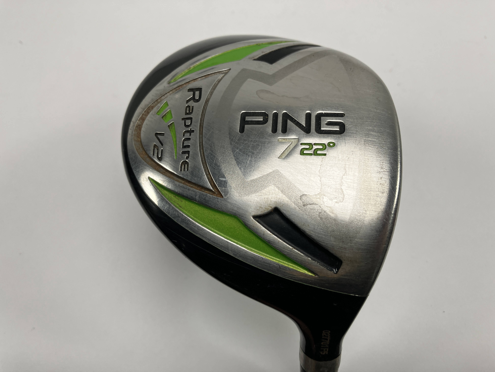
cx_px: 248
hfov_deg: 63.4
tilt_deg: -68.8
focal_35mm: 28
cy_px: 186
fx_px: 400
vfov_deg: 49.7
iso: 32
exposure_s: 1/279
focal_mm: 3.99
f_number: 1.8
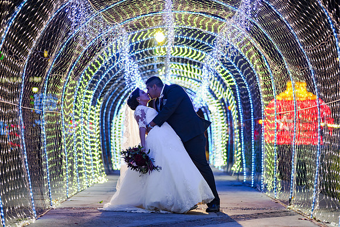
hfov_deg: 23.9
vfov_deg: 16.1
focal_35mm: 85
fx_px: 803
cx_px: 170
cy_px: 114
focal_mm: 85
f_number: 1.8
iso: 800
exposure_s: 1/125
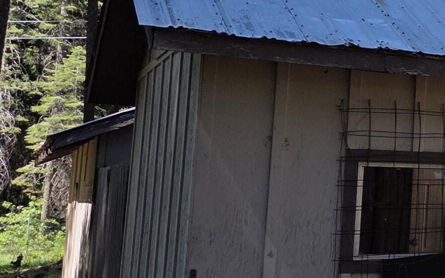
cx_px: 727
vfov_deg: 15.9
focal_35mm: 82
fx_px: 994
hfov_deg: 20.3
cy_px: 110
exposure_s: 1/2531
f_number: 1.8
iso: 80
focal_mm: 5.4
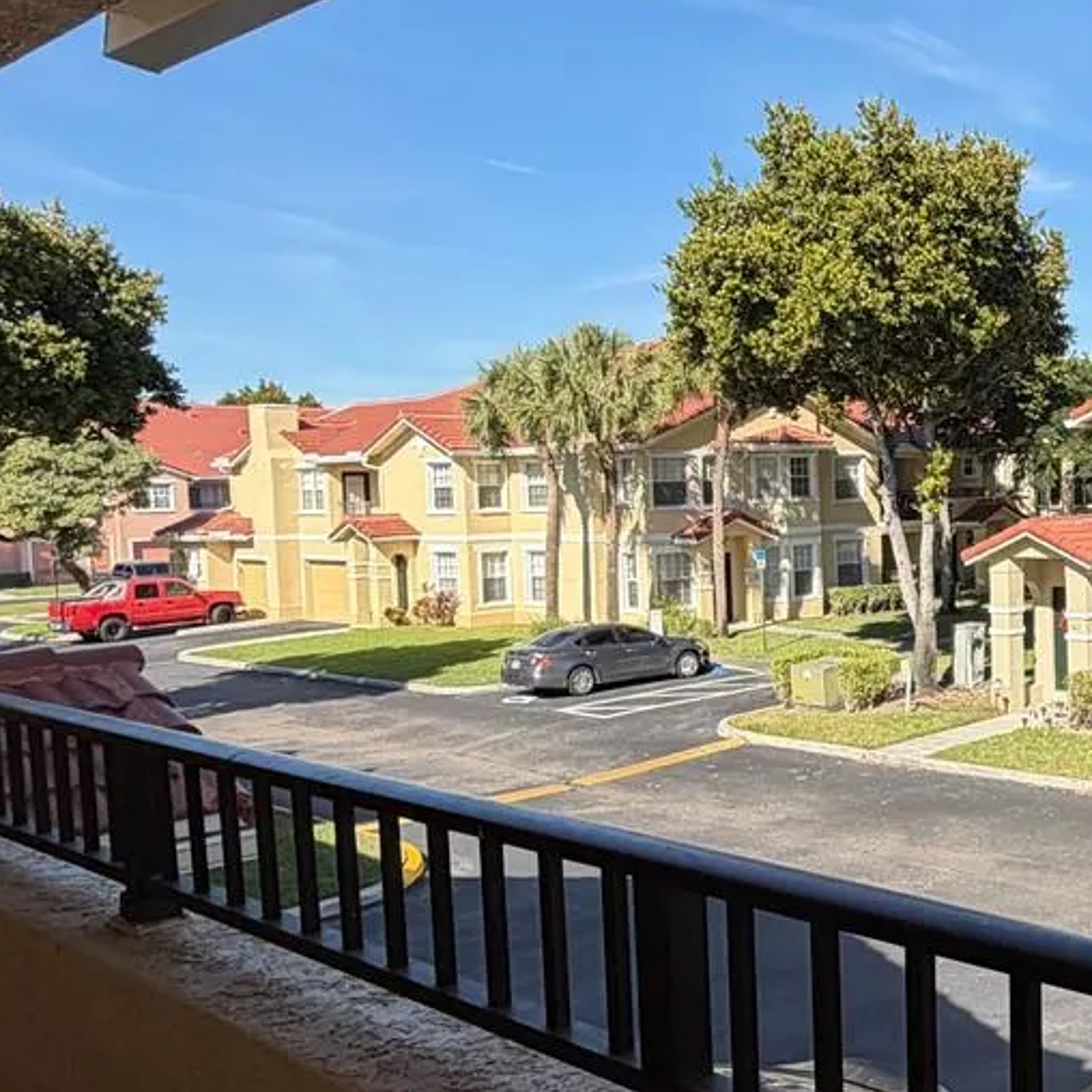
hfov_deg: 38.8
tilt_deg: -3.1
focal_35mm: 39
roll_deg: +2.1
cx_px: 1045
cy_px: 561
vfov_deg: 42.8
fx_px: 1392
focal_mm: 2.22
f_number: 2.2
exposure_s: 1/770
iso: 32
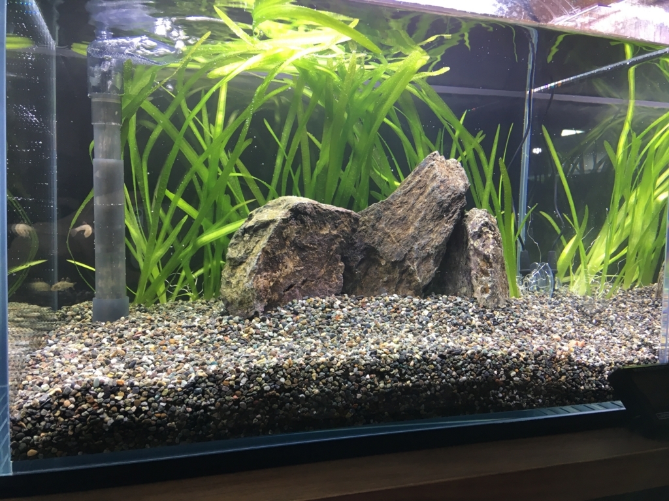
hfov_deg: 61.7
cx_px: 334
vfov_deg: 48.2
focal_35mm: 29
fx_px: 560
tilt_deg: -4.6
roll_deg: -0.7
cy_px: 250
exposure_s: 1/30
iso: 50
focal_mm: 4.15
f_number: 2.2
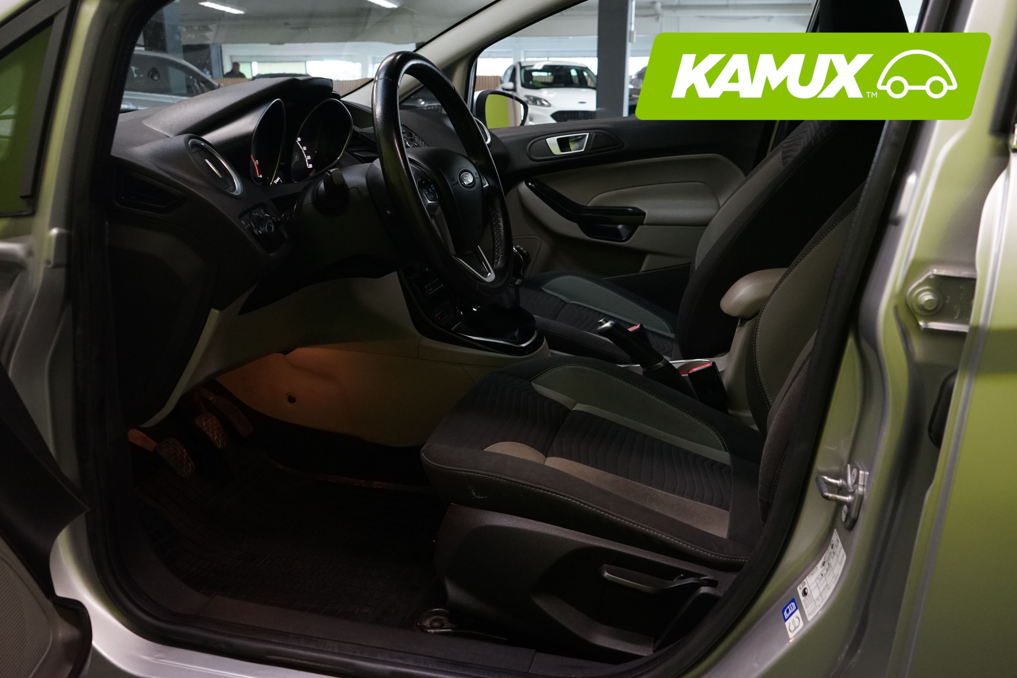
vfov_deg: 45.0
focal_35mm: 29
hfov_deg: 63.7
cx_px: 508
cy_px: 339
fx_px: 819
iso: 2500
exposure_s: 1/30
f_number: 7.1
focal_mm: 29
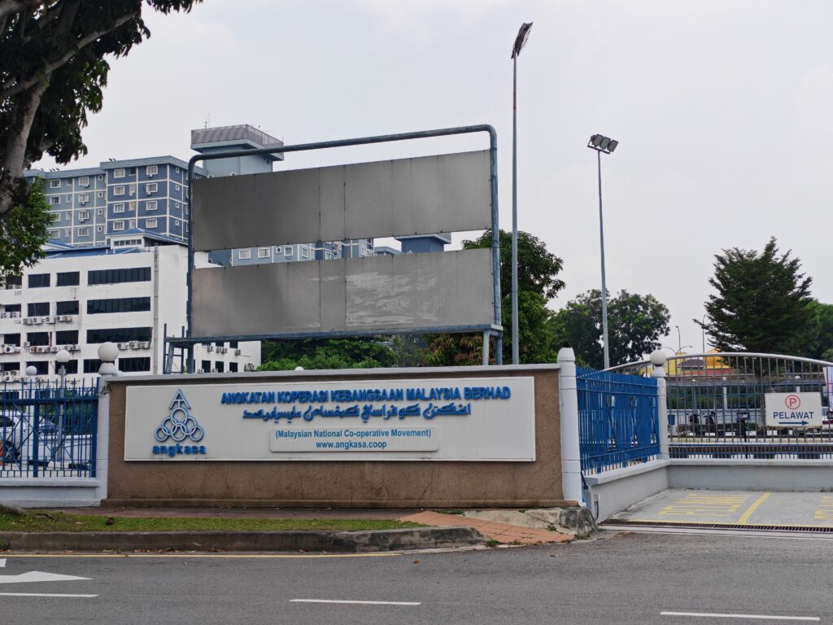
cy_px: 312
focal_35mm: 48
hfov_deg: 39.7
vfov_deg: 30.3
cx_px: 416
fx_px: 1155
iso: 50
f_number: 1.9
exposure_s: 1/650
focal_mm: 6.12
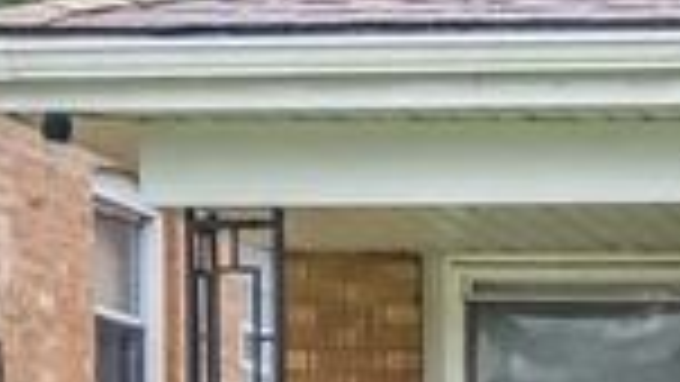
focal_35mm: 248
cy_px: 771
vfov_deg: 4.8
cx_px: 1545
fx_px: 4472
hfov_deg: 8.1
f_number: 9
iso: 1600
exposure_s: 1/60
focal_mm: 35
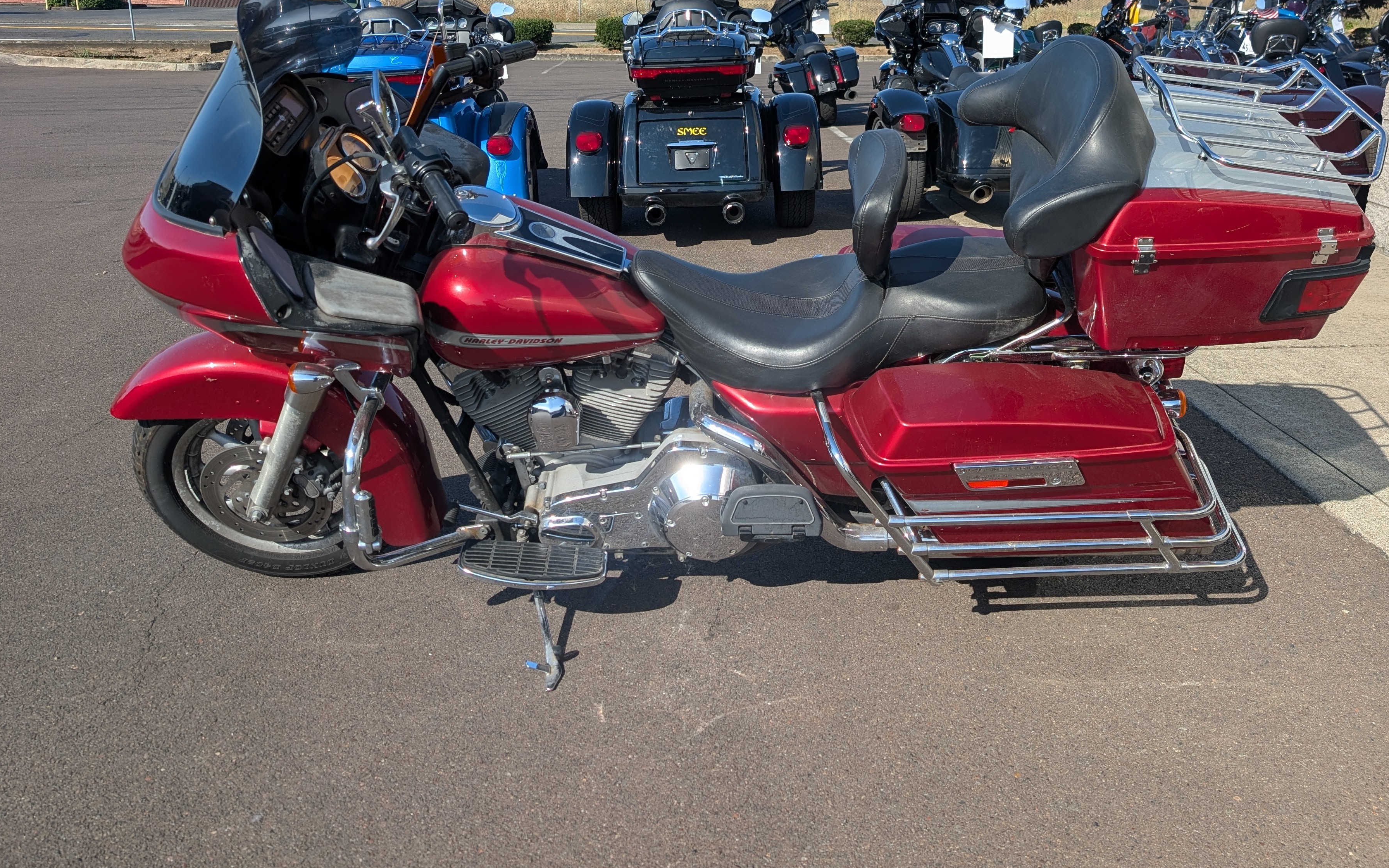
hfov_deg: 64.6
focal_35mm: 29
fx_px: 1098
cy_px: 313
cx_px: 700
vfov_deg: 42.7
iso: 18
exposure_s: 1/1080
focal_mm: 6.9
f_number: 1.68
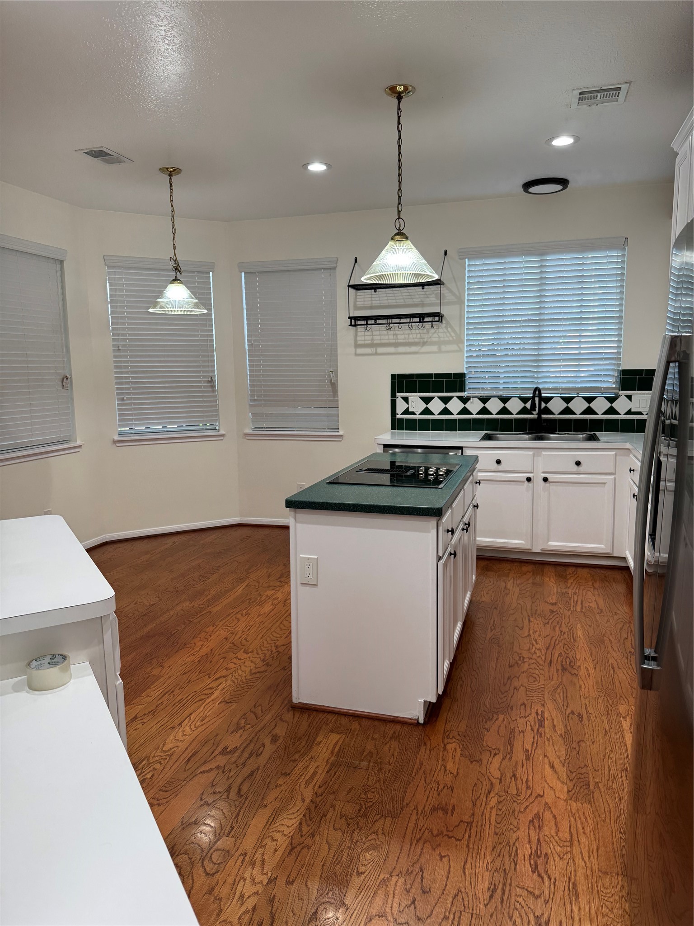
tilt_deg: -8.4
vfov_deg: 71.6
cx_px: 347
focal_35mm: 24
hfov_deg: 56.8
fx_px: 642
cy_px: 463
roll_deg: +0.4
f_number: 1.78
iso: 160
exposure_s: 1/120
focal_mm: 6.76
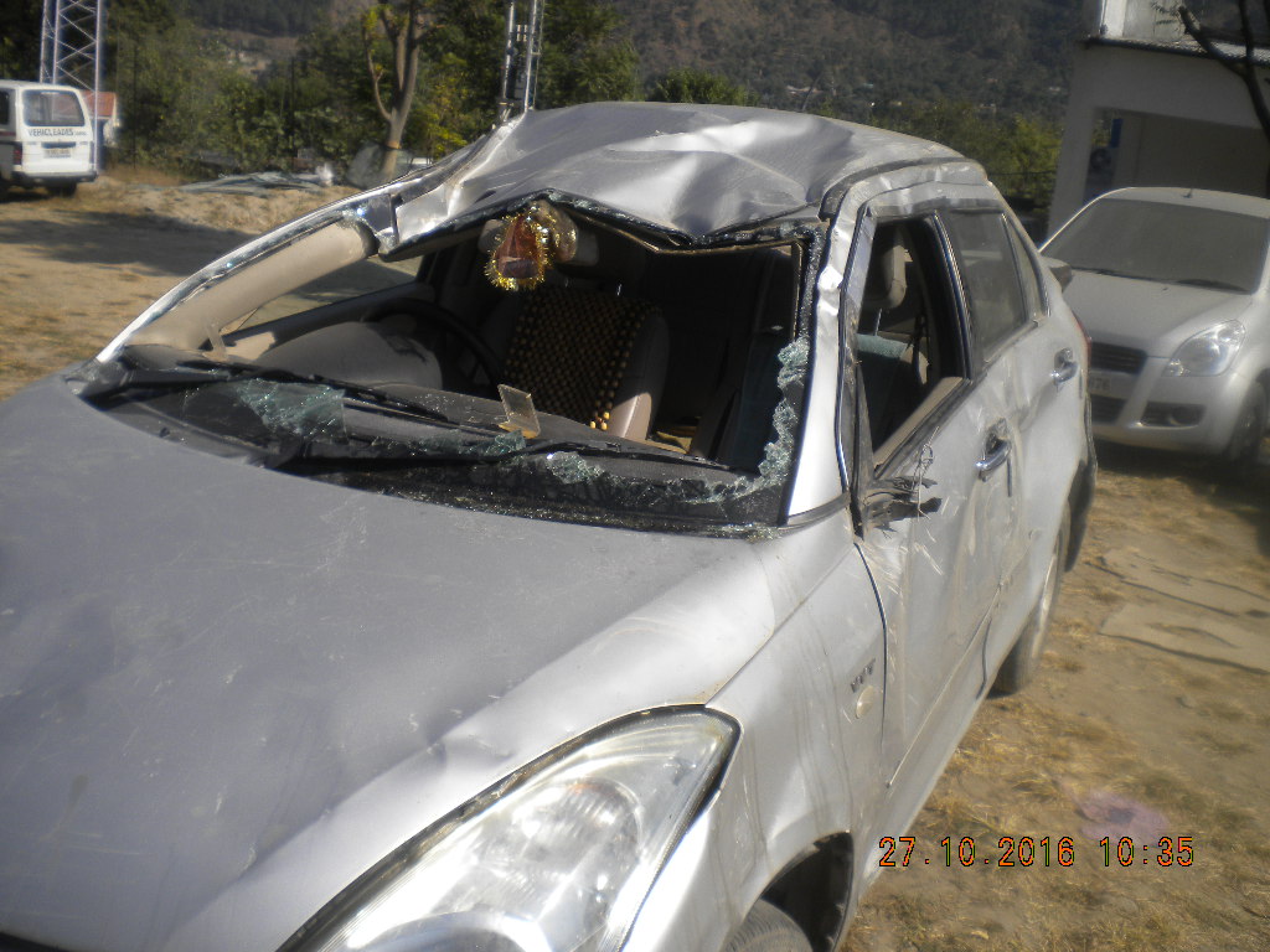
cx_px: 635
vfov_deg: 40.7
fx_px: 1284
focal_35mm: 35
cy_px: 476
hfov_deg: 52.6
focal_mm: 6.3
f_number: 4.6
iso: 80
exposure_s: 1/833
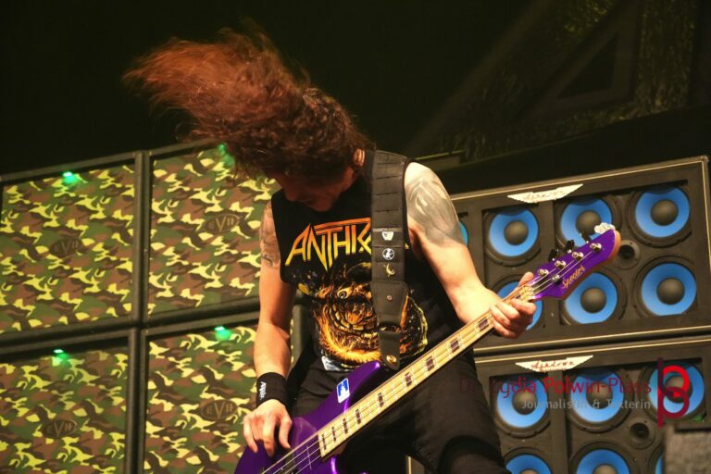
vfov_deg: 17.2
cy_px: 237
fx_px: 1570
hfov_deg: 25.5
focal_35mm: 80
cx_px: 356
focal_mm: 53
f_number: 4.5
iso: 6400
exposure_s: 1/125
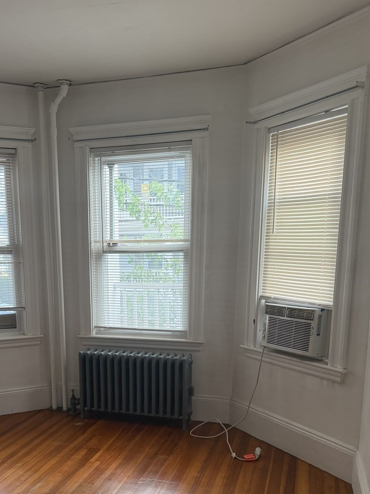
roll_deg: +1.2
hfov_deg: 39.3
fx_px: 513
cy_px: 352
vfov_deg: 49.9
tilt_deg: -10.8
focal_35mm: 36
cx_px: 128
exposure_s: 1/214
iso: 160
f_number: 1.78
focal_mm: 6.76
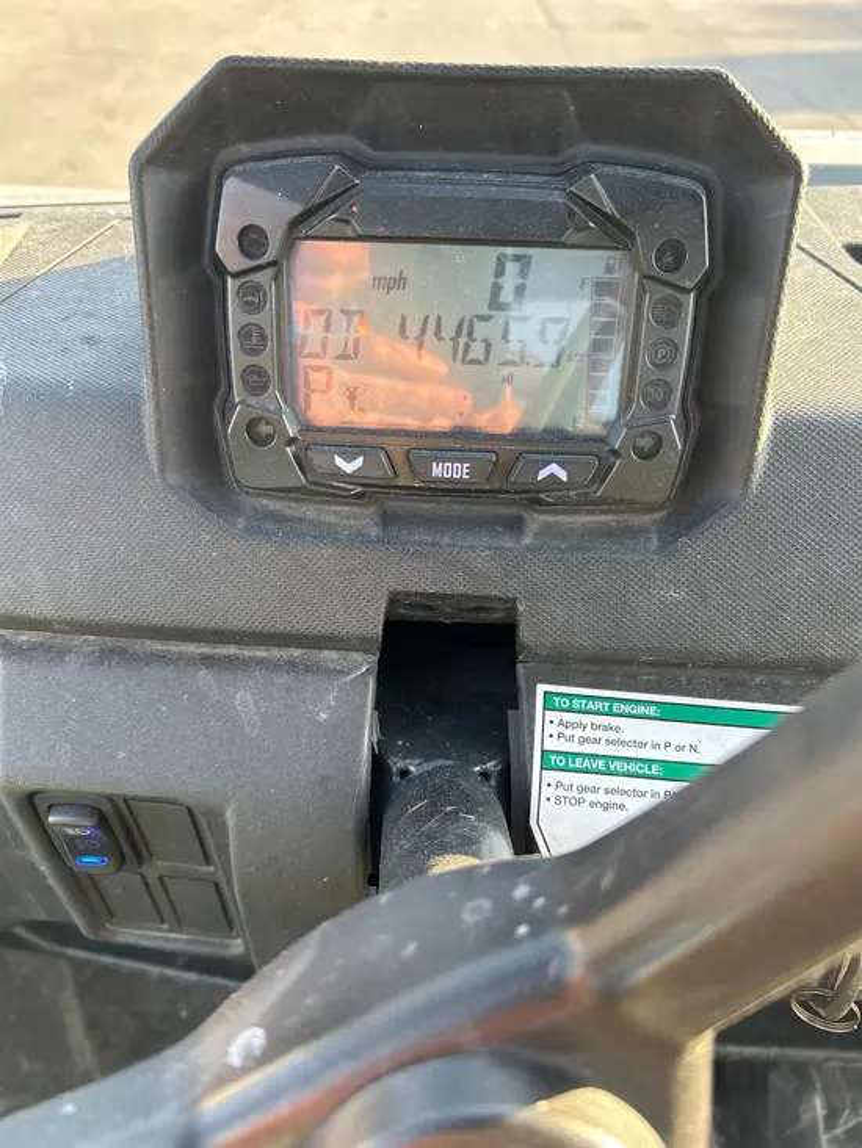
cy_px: 574
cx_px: 431
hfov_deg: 53.1
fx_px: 863
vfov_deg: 67.3
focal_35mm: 26
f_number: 1.5
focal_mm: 5.7
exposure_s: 1/142
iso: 64
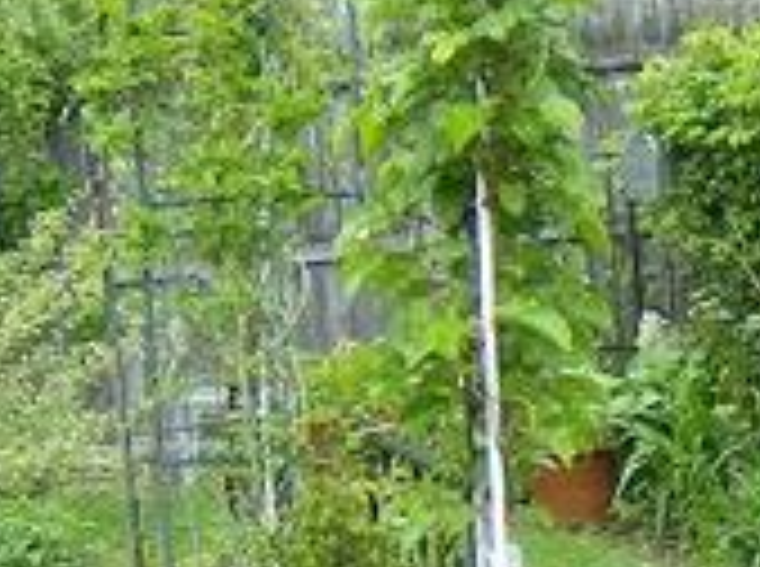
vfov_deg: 12.6
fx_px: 2519
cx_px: 994
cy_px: 634
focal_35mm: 115
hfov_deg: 16.2
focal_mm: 6
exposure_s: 1/114
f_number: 2.8
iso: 100
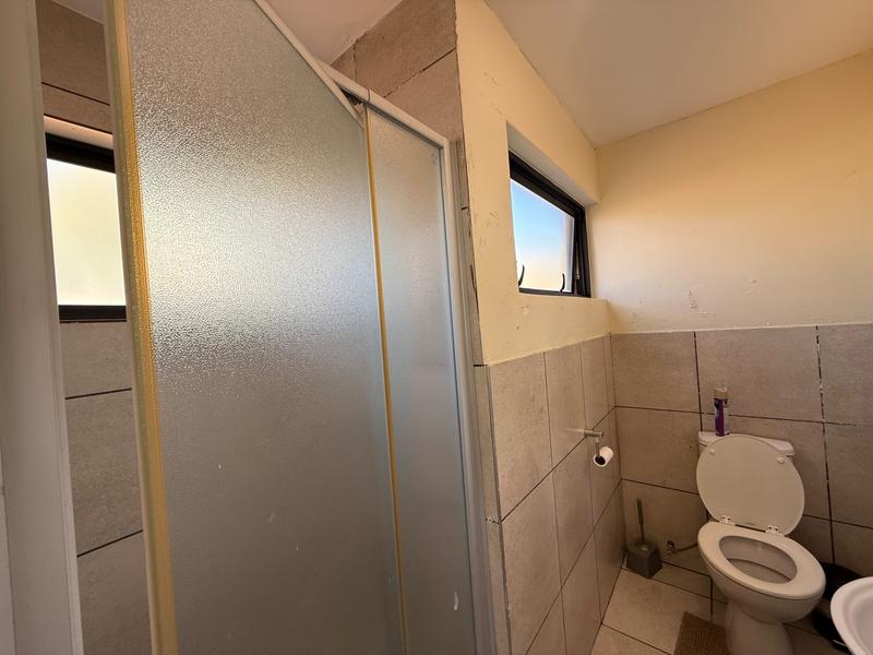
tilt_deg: +0.8
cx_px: 436
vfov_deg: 85.7
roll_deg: +3.9
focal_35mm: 14
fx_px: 353
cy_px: 328
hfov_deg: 102.1
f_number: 2.2
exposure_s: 1/99
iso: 80
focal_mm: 2.22
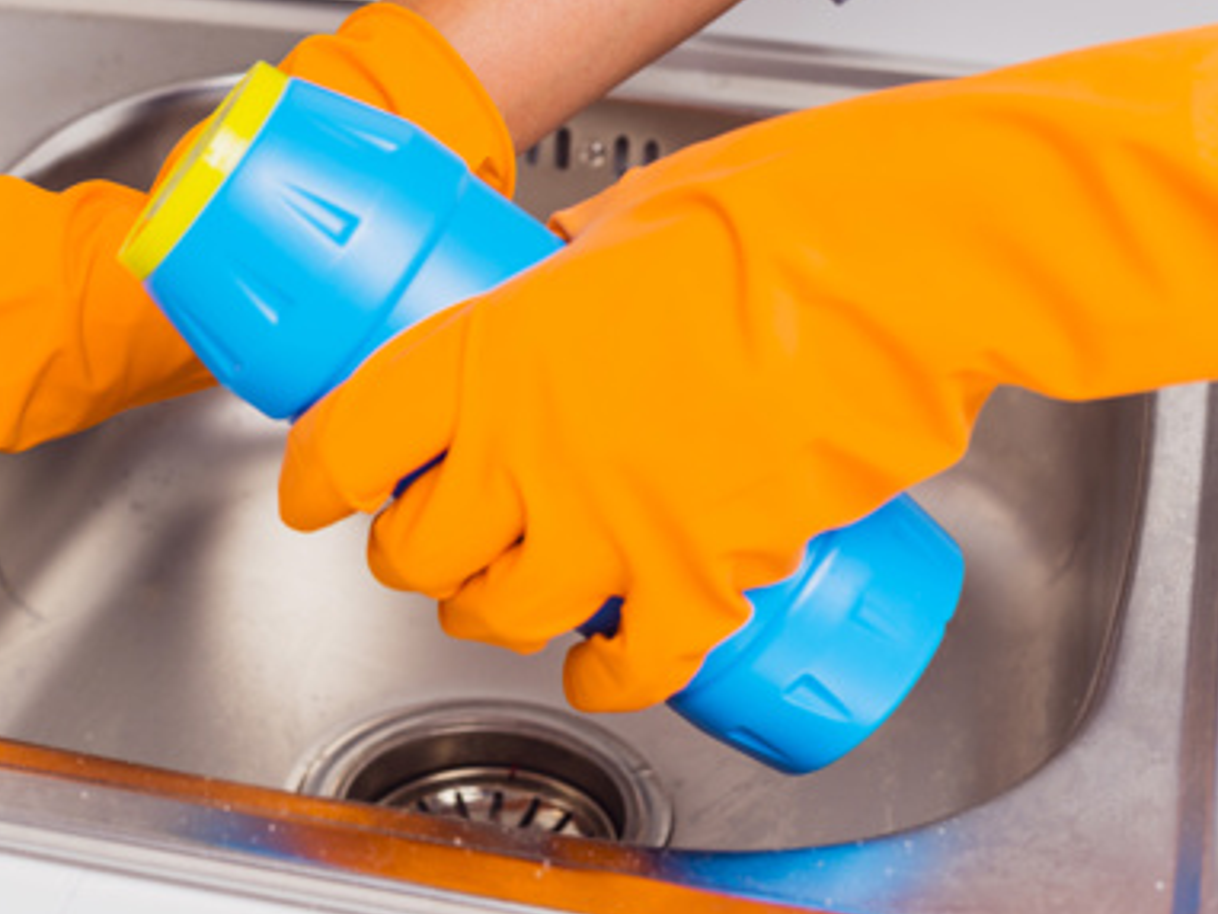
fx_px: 2781
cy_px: 286
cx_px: 285
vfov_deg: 18.6
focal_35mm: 79
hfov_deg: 24.4
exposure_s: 1/160
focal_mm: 50
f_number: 6.3
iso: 100
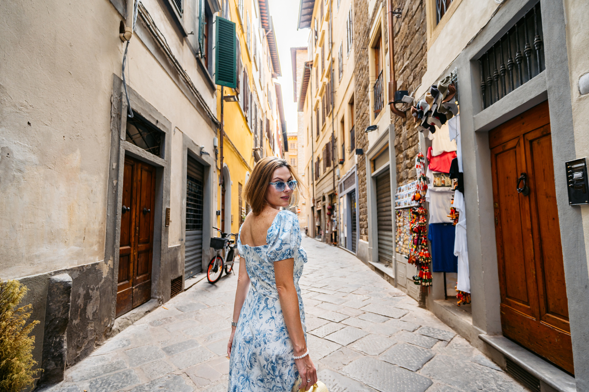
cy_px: 196
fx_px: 278
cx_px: 294
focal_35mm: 17
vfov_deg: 70.4
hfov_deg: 93.3
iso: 100
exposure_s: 1/250
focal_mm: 17
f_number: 2.8
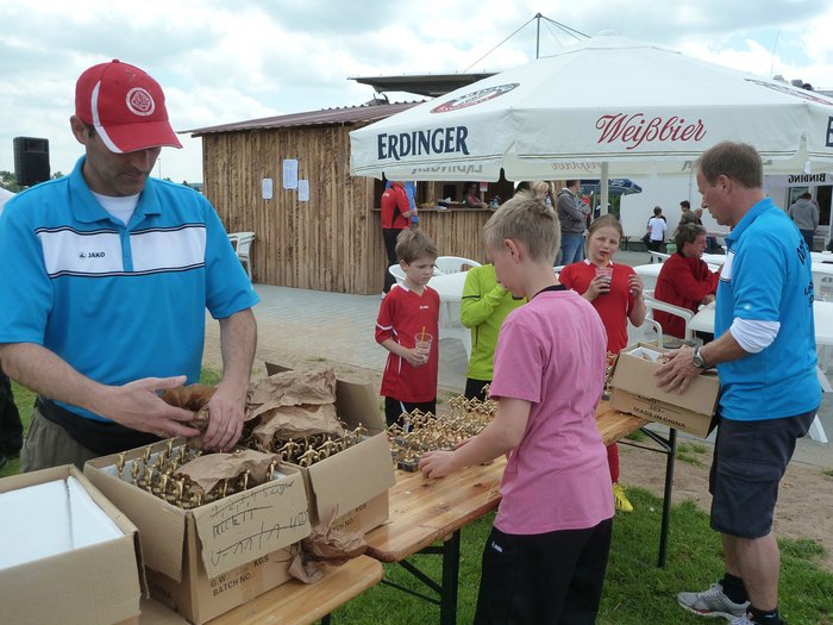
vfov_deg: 46.8
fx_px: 722
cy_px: 312
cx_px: 416
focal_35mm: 30
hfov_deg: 60.0
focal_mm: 5
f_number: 4
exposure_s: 1/500
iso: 125
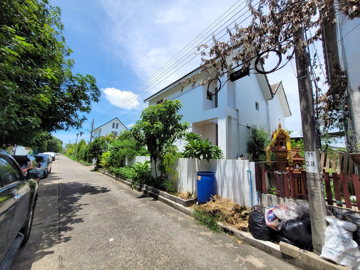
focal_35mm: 13
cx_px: 180
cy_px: 135
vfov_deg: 89.9
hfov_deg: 106.2
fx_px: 135
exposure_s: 1/1365
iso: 40
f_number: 2.2
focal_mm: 1.74
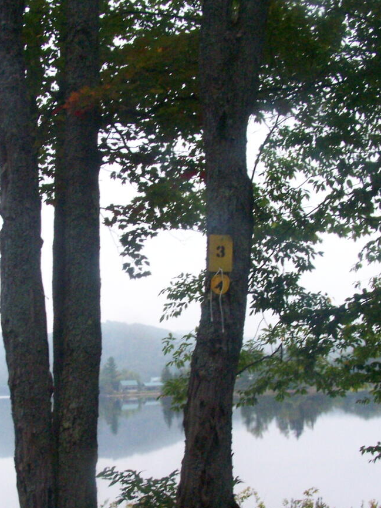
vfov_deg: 31.9
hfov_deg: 24.3
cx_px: 138
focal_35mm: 60
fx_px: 880
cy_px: 343
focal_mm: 6.3
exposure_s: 1/60
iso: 400
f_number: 7.1
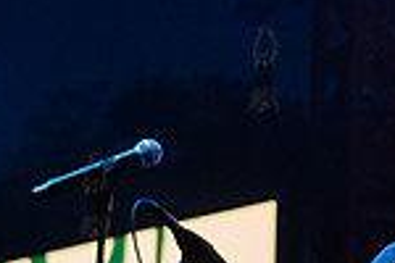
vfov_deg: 4.4
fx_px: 3401
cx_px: 697
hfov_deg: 6.5
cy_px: 124
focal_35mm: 310
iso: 4000
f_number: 4
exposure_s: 1/500
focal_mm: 70
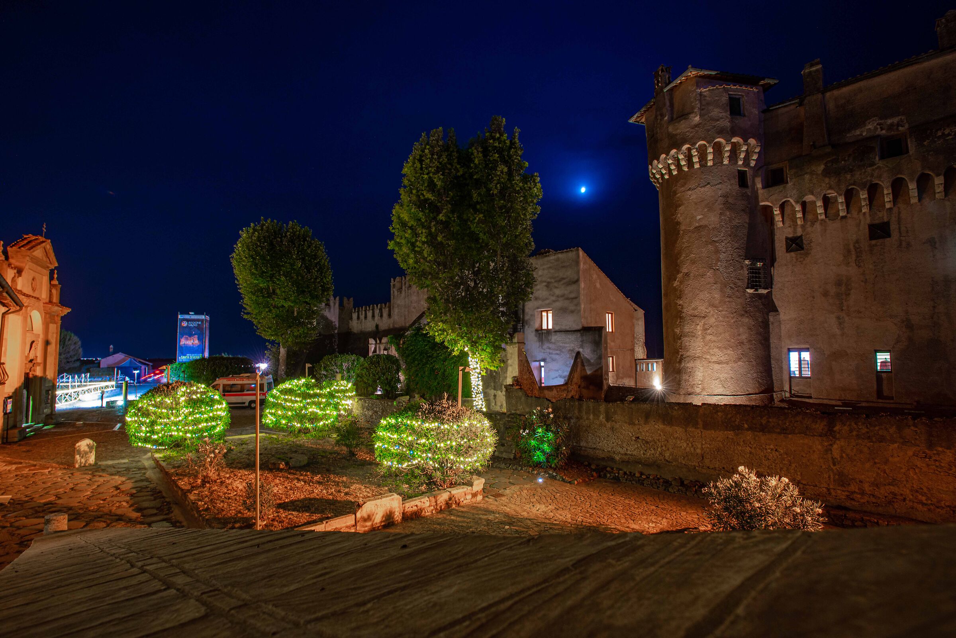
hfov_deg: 73.7
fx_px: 638
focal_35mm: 24
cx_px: 478
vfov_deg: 53.2
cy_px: 319
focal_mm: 24
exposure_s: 25
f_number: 9
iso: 400
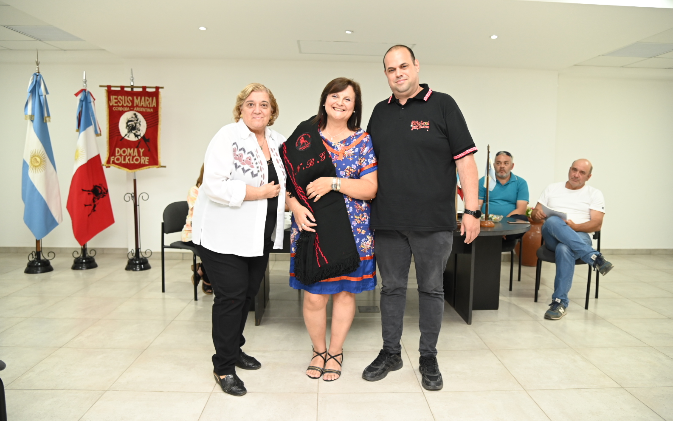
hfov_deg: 72.5
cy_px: 201
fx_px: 459
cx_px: 340
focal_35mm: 25
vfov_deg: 49.3
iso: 1250
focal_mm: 24
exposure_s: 1/200
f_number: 4
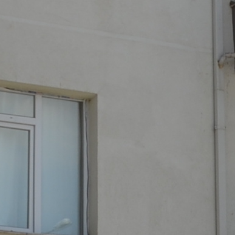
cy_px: -70
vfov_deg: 7.1
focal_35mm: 243
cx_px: 132
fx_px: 1866
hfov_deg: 7.2
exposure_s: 1/250
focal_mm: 20
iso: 100
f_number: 8
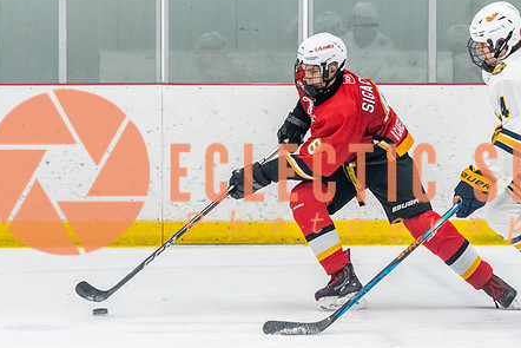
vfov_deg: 4.9
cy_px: 256
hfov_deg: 7.4
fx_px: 4053
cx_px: 331
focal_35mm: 280
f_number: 2.8
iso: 3200
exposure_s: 1/800
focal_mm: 122
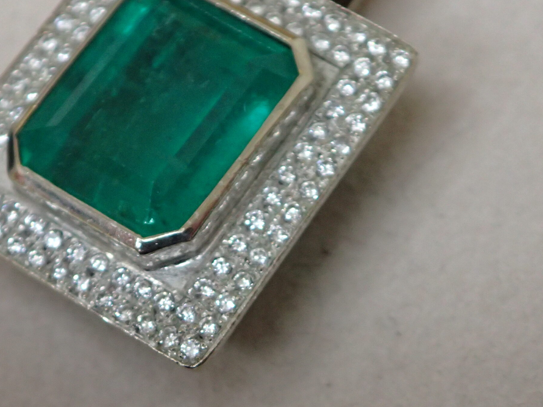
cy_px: 119
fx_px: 2227
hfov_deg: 13.9
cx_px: 204
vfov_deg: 10.4
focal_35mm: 142
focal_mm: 18
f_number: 4.9
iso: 800
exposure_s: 1/60
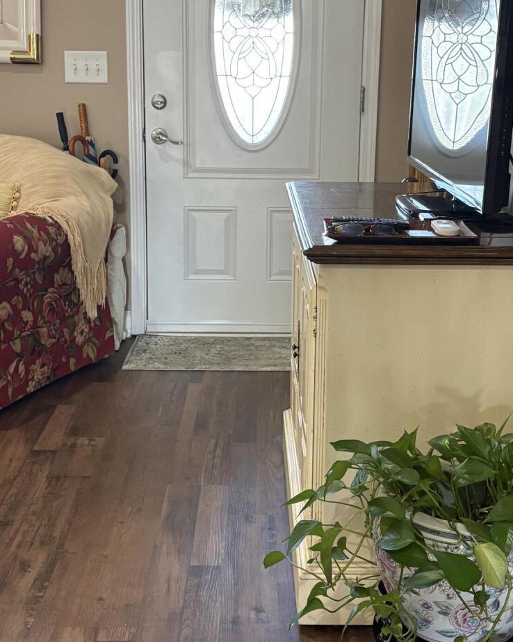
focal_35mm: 55
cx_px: 270
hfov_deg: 27.6
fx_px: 1044
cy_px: 267
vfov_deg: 34.1
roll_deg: -0.7
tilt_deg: -12.0
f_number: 1.6
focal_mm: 5.96
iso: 250
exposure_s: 1/60
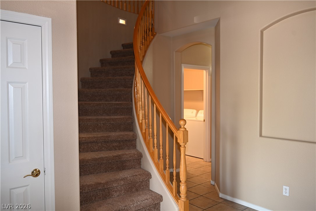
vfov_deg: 43.0
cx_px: 158
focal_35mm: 30
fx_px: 268
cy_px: 106
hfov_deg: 61.1
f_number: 4
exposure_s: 1/60
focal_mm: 30.5
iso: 450
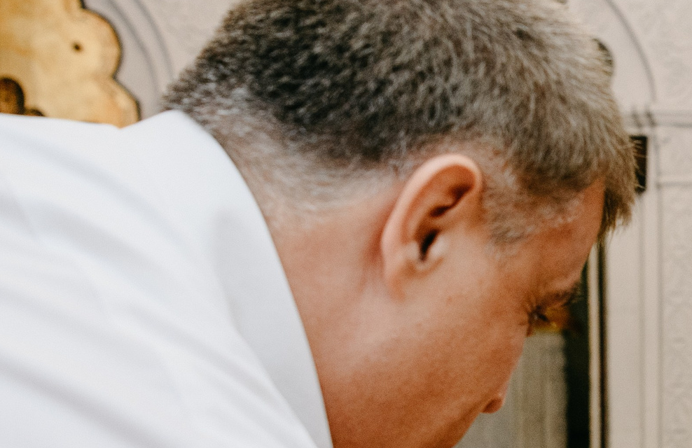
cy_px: 517
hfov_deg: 25.6
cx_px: 753
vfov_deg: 17.3
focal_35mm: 74
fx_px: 1410
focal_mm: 24
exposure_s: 1/160
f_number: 3.5
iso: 640
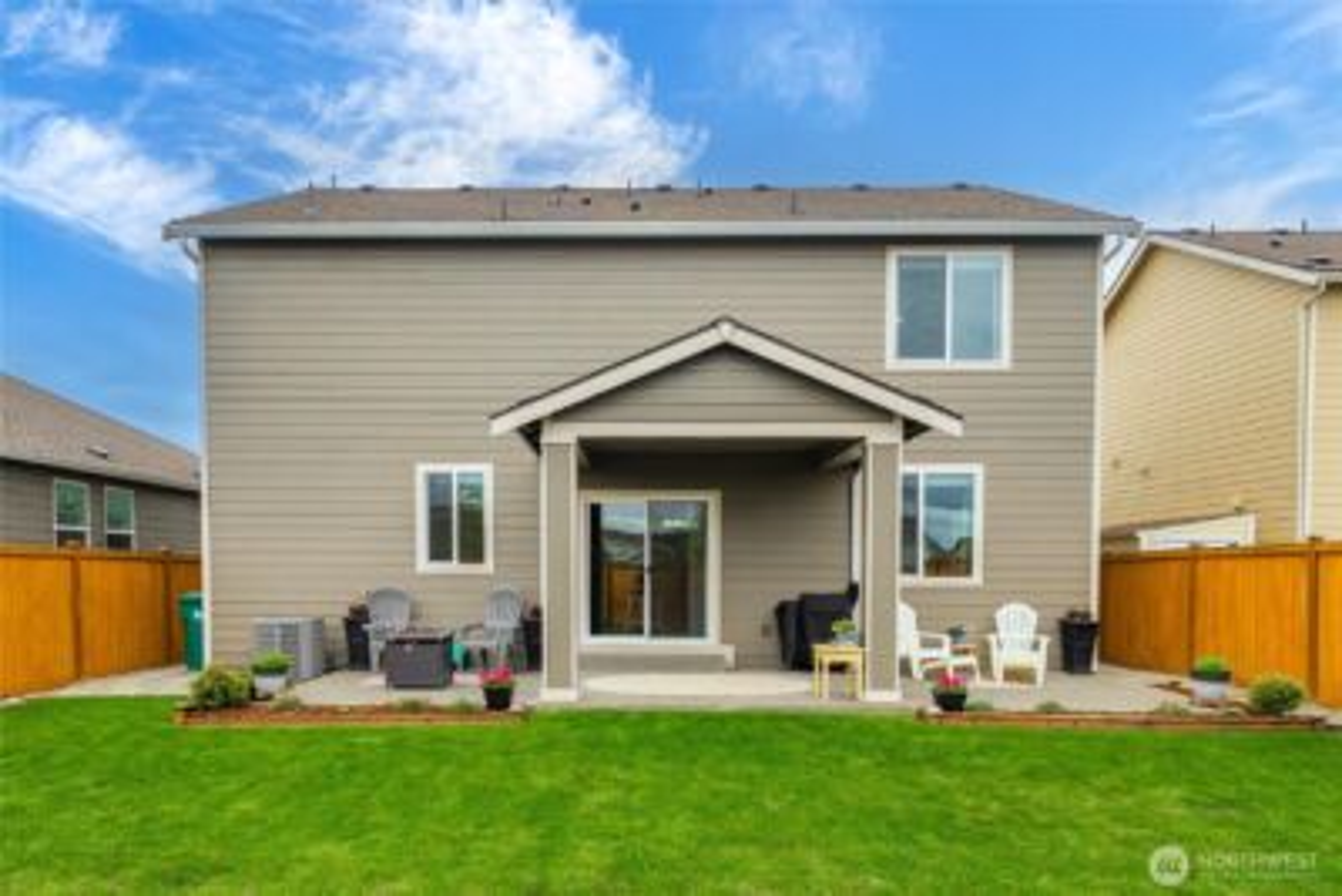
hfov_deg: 93.3
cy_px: 448
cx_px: 671
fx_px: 634
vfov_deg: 70.5
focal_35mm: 17
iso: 80
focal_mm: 17
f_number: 7.1
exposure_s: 1/125
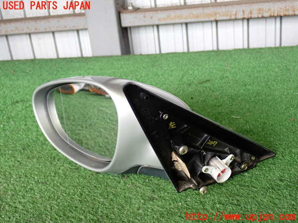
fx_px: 379
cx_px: 149
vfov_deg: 32.9
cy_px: 112
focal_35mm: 44
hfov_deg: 42.9
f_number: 2.9
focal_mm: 7.84
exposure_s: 1/40
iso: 400
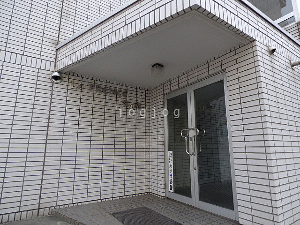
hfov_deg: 81.7
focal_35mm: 20
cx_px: 150
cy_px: 112
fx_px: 173
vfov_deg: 66.0
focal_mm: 3.58
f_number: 2.8
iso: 100
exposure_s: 1/400
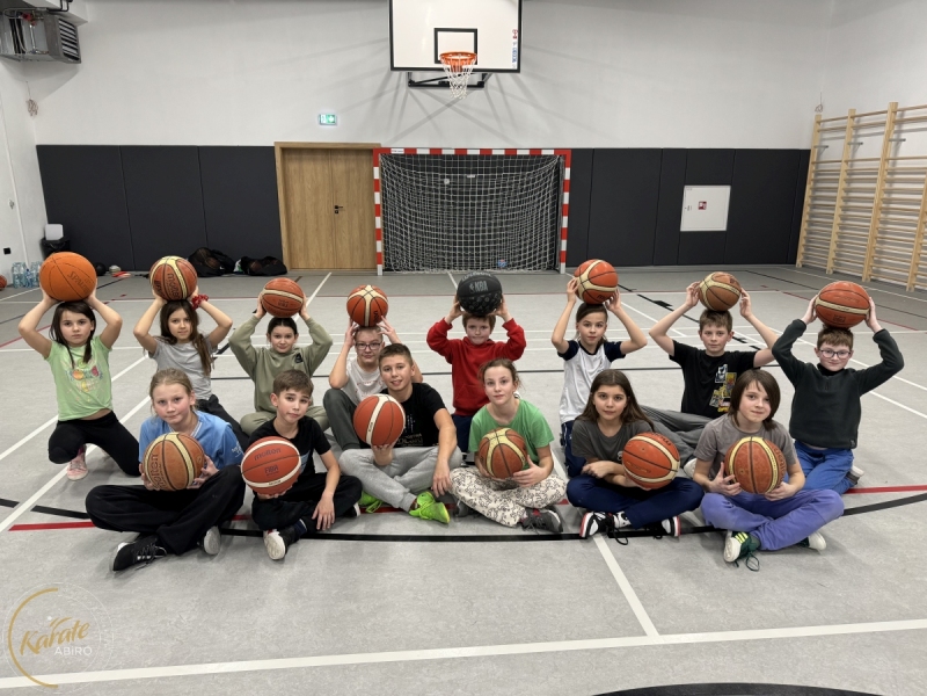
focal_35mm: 24
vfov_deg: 56.8
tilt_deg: -14.3
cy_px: 348
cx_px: 464
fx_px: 643
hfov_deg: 71.6
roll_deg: -0.9
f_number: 1.78
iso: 200
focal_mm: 6.86
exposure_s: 1/100
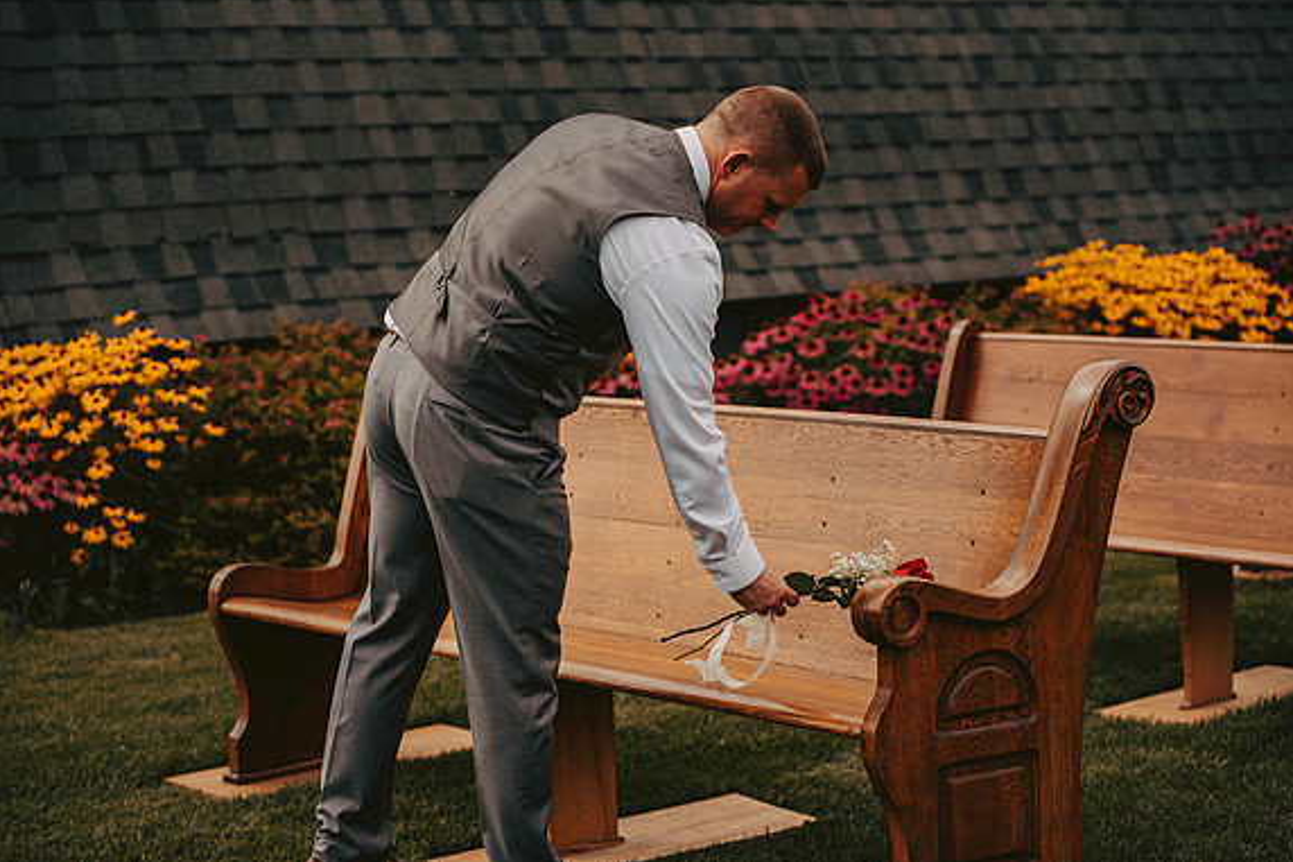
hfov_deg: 28.5
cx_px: 653
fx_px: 2549
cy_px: 429
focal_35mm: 71
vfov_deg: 19.2
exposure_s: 1/2000
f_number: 2.8
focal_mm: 70
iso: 200
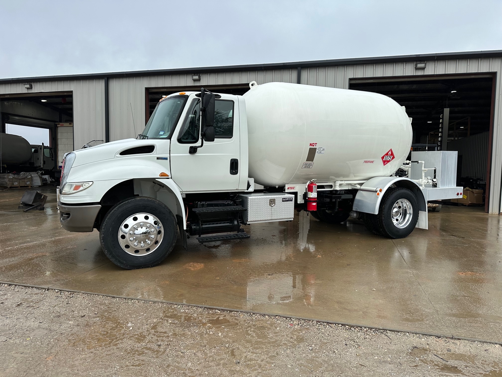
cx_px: 251
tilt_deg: -3.7
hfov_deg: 71.6
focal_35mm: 24
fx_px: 348
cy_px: 188
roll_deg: -1.1
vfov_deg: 56.8
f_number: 1.78
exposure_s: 1/3472
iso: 80
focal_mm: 6.86
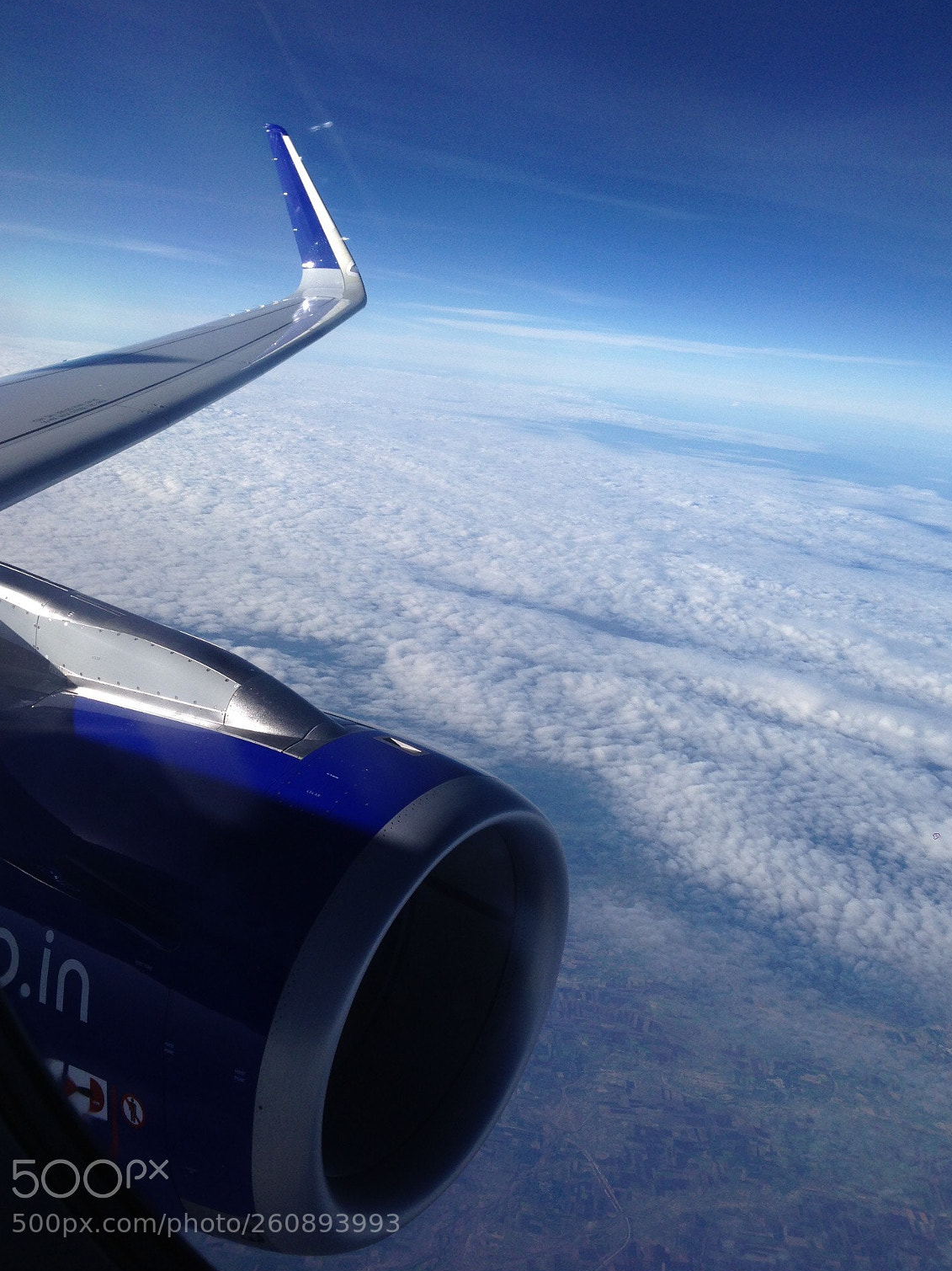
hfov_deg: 40.7
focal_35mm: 35
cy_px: 616
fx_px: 1284
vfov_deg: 52.6
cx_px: 465
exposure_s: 1/1869
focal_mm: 4.12
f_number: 2.4
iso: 50
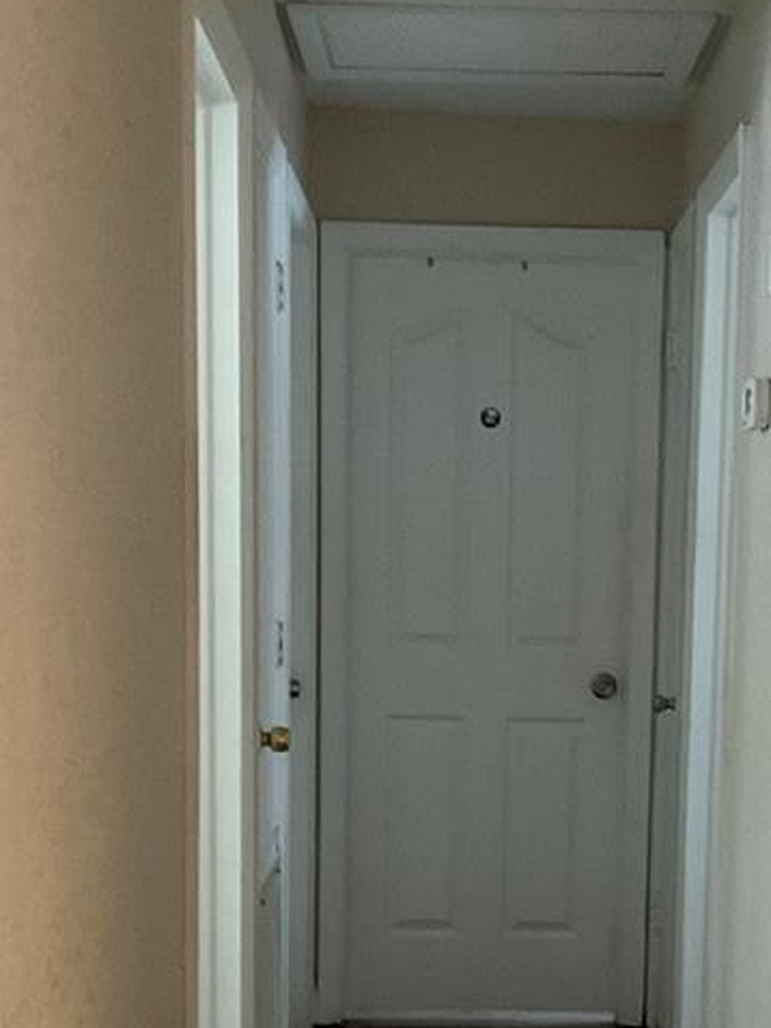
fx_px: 2167
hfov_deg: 20.0
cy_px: 821
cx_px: 569
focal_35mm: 73
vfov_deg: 26.2
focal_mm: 3
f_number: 1.8
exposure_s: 1/40
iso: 250
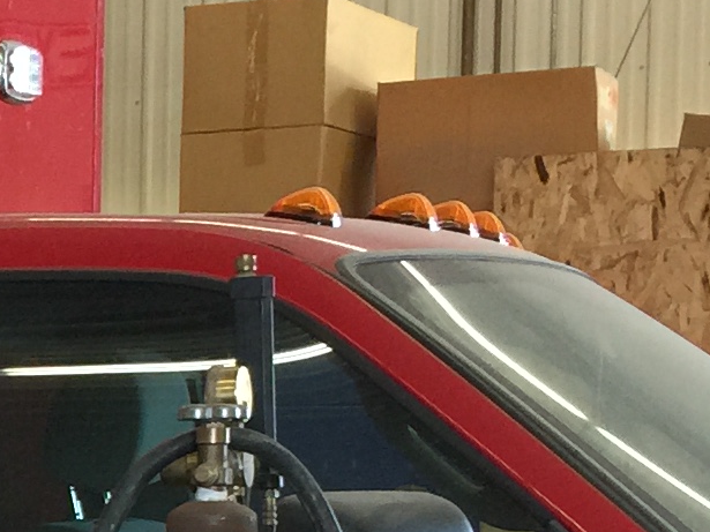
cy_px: 736
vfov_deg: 9.4
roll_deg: +0.0
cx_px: -674
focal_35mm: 154
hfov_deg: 11.6
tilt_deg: -4.6
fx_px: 3158
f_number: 2.2
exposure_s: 1/30
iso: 40
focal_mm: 4.15
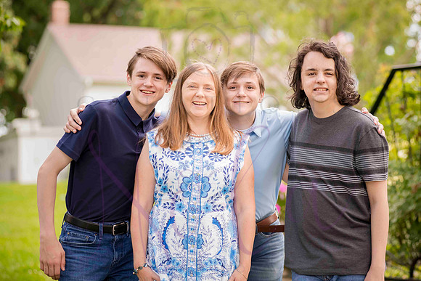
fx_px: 1426
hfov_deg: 16.8
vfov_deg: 11.2
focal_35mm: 122
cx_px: 229
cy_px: 128
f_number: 3.5
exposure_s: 1/320
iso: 400
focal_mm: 112
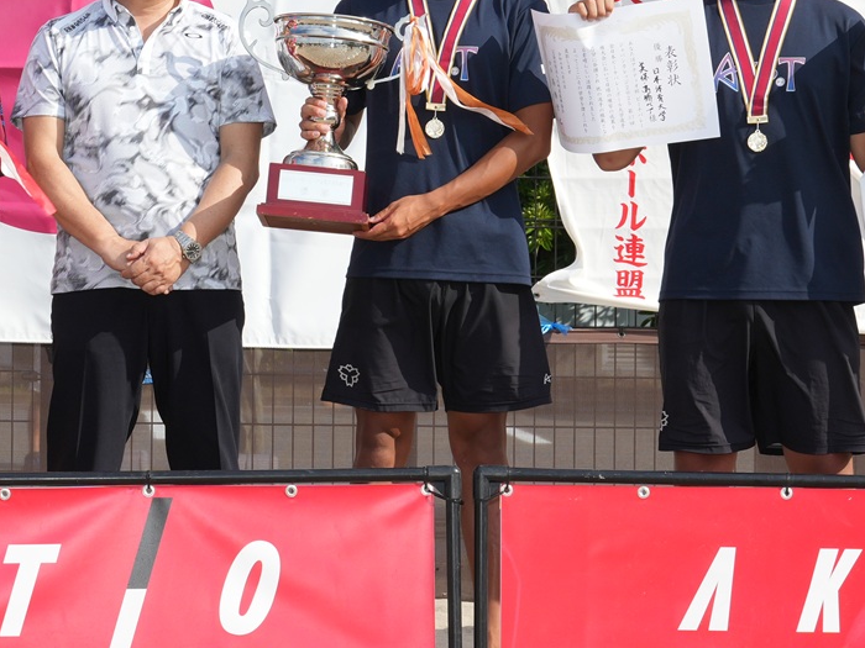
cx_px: 131
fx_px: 3448
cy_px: 100
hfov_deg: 14.2
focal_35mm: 138
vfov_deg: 10.7
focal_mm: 45
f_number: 10
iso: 200
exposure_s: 1/250
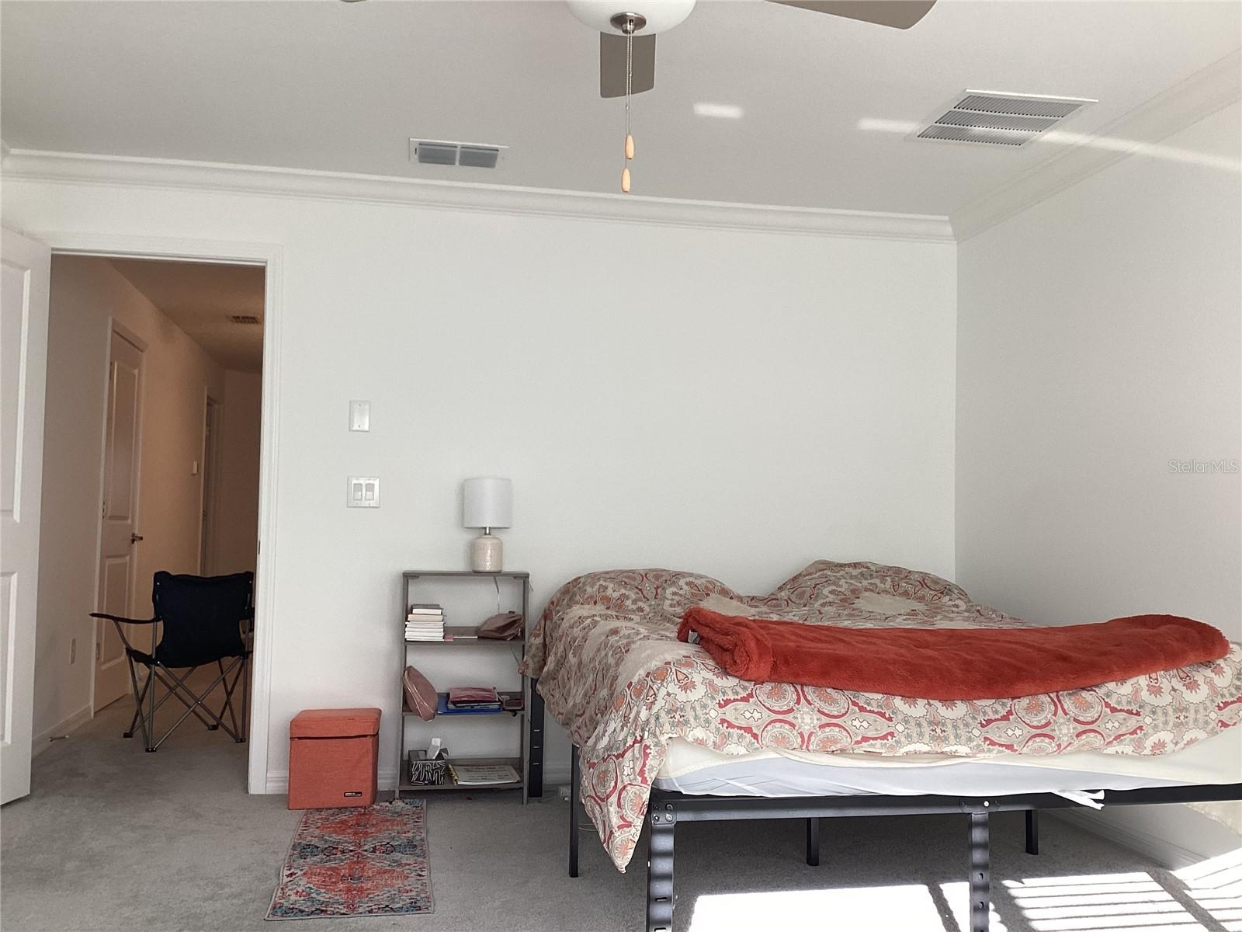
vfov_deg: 45.4
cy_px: 466
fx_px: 1112
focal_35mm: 31
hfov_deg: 58.4
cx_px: 621
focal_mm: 3.3
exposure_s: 1/60
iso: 64
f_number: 2.4
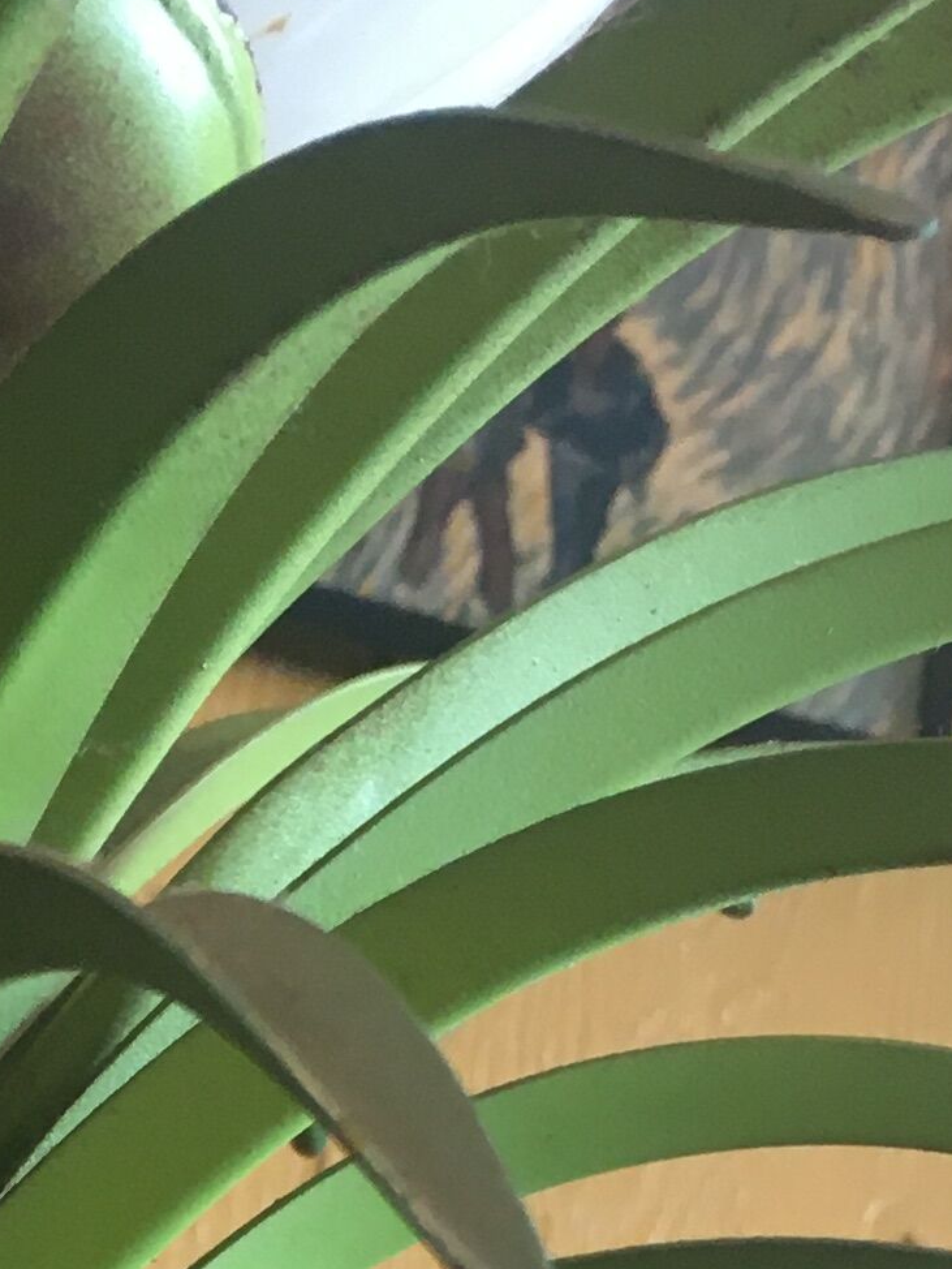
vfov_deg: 15.2
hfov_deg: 11.9
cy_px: 1918
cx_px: -417
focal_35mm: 120
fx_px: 4398
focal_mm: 4.15
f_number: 2.2
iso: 100
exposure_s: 1/33
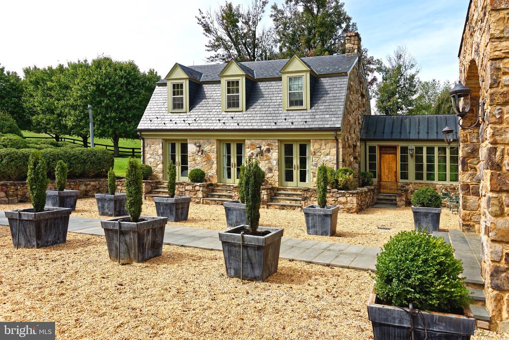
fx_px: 339
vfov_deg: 53.1
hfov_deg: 73.7
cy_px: 170
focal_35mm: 24
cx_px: 254
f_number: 6.3
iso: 250
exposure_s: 1/400
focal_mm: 24
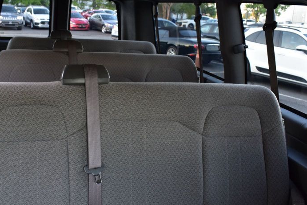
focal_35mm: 40
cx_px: 126
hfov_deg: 48.2
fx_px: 341
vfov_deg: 33.4
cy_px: 94
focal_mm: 18
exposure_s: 1/15
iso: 900
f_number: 6.3
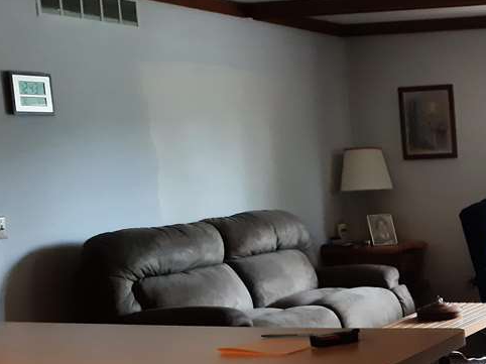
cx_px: 576
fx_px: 968
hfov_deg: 25.4
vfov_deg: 20.8
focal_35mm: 69
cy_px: 335
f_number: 1.7
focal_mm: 3.93
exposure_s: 1/60
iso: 160
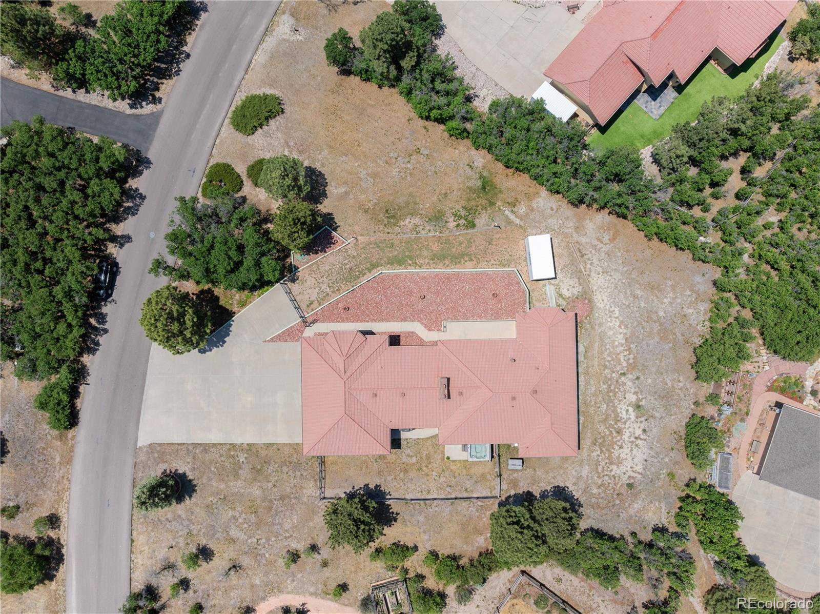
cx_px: 410
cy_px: 307
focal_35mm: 24
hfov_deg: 71.6
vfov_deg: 56.7
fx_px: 568
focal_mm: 12.29
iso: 100
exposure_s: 1/240
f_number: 2.8
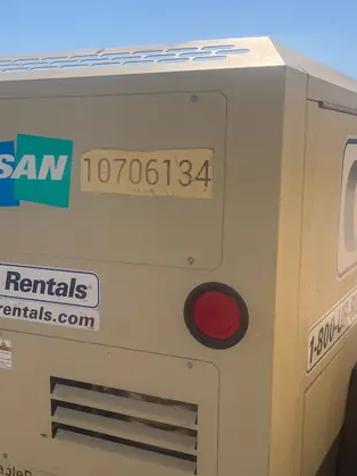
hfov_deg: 29.4
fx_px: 674
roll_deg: +0.2
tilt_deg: -10.3
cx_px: 115
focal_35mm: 49
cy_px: 263
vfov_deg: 38.9
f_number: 1.8
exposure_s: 1/2315
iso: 32
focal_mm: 3.99
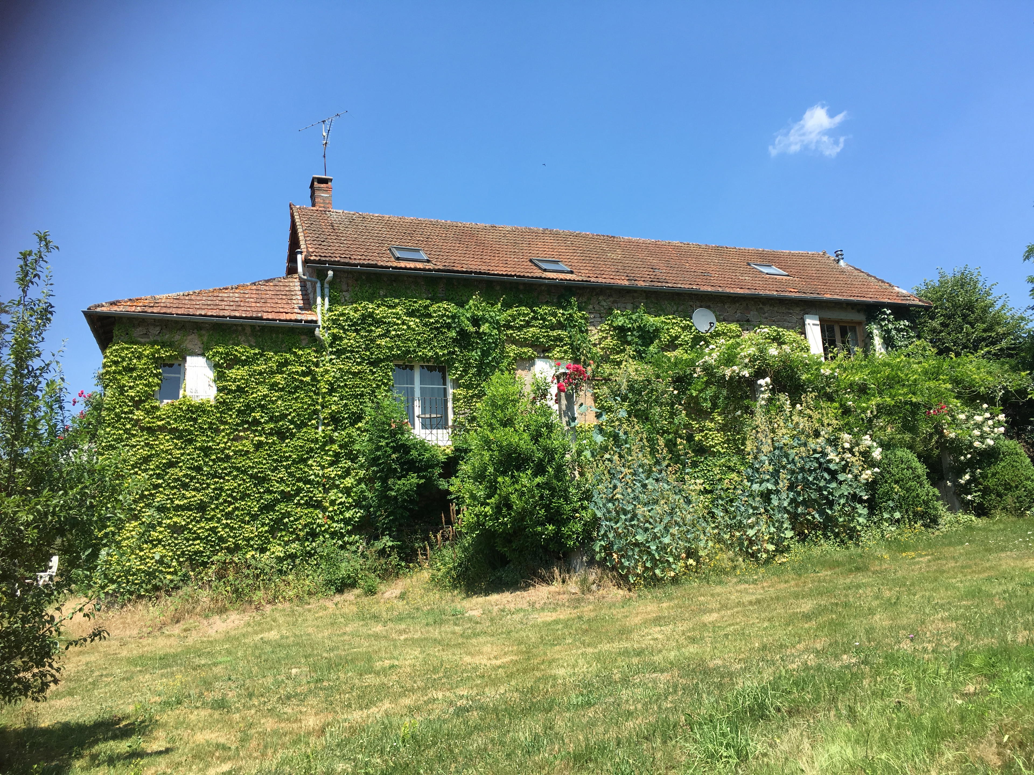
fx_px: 866
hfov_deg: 61.7
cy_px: 388
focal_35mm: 29
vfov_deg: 48.2
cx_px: 517
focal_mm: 4.15
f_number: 2.2
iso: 25
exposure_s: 1/793
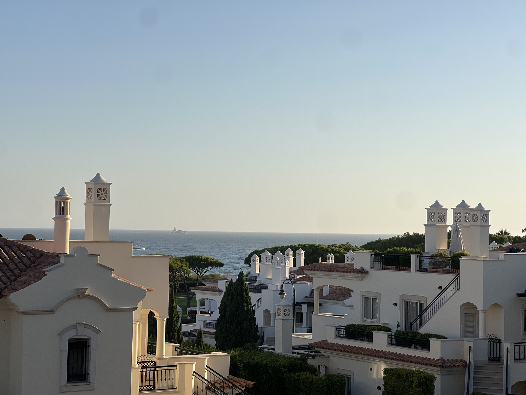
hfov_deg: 25.3
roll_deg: -0.8
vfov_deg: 19.1
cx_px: 263
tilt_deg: +1.5
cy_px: 198
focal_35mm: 77
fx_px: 1170
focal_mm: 9
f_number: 2.8
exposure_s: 1/911
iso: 32
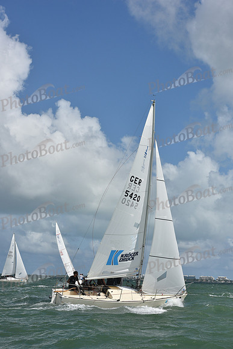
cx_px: 116
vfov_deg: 28.8
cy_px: 174
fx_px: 679
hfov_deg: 19.5
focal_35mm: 70
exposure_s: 1/1600
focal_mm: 70
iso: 250
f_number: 10
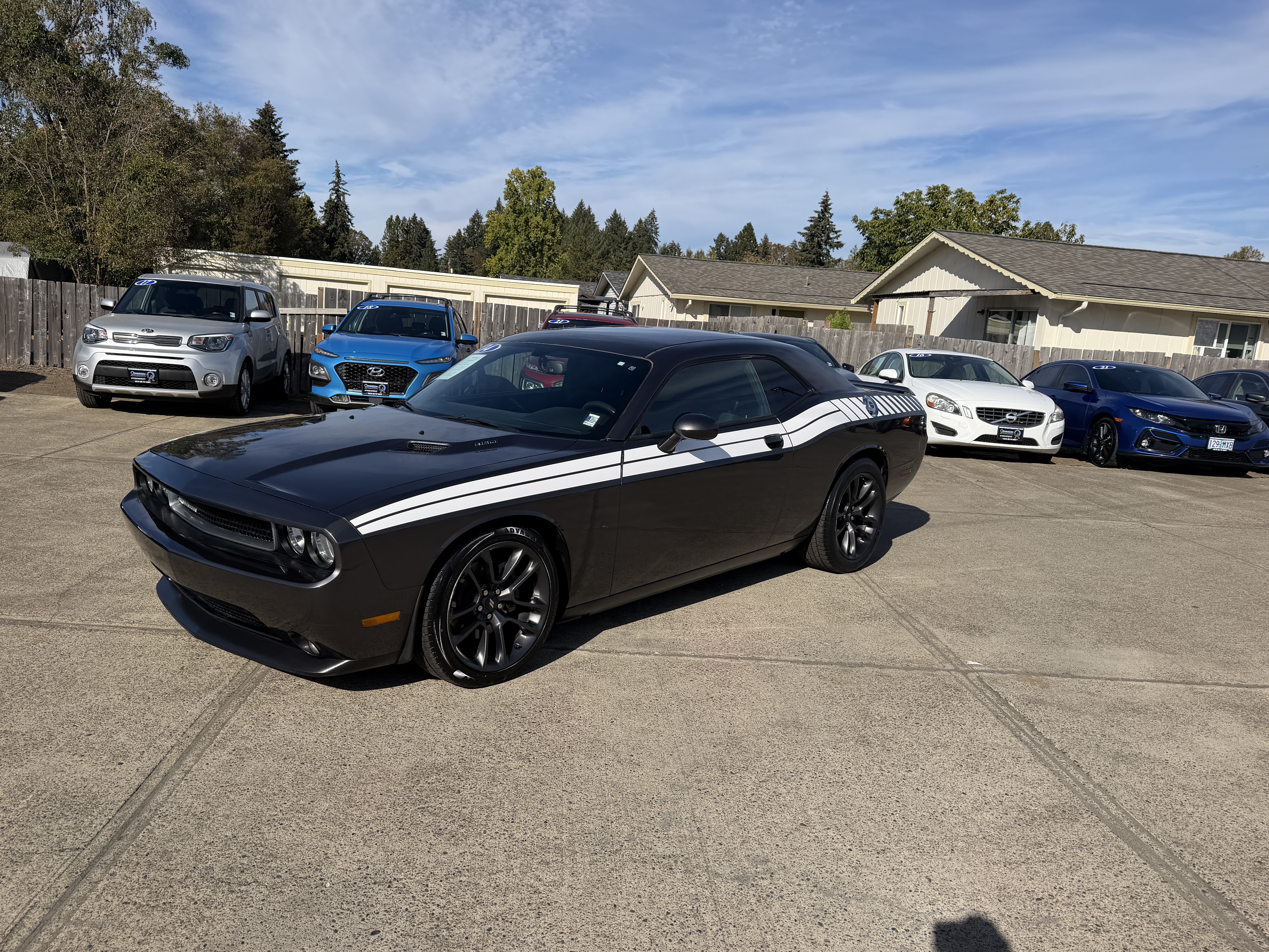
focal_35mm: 26
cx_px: 586
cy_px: 503
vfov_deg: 53.0
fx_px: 953
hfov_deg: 67.2
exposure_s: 1/6711
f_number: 1.78
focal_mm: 6.76
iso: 80
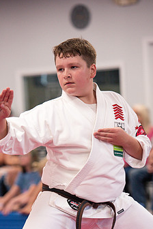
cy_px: 153
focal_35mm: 181
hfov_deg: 7.6
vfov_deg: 11.3
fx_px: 1154
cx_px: 75
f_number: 3.5
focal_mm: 135
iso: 1600
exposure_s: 1/400
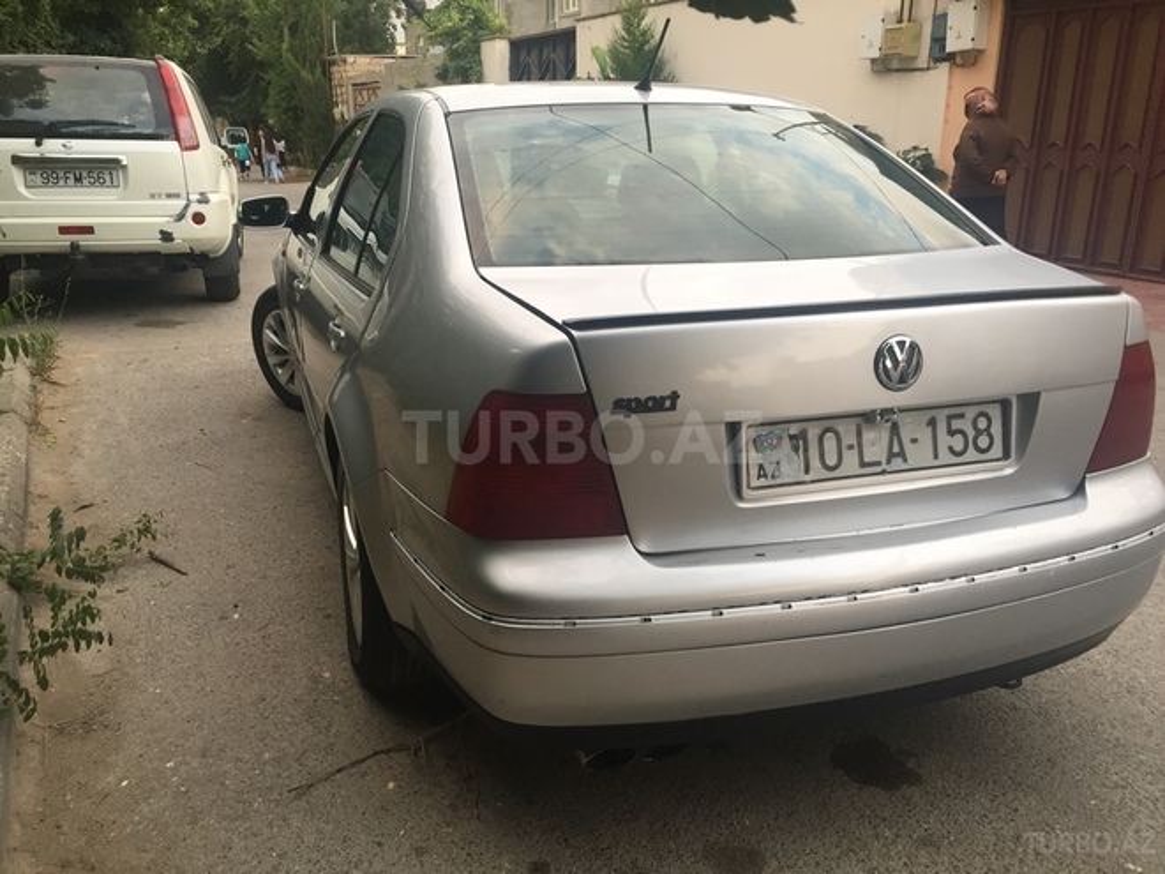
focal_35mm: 29
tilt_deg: -16.3
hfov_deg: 61.7
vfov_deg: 48.2
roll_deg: -1.5
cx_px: 582
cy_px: 437
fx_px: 976
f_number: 2.2
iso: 32
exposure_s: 1/33
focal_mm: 4.15
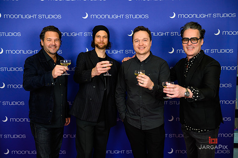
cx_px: 119
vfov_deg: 35.0
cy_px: 79
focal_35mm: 38
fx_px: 251
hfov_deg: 50.7
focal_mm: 38
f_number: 5
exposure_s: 1/320
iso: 1000
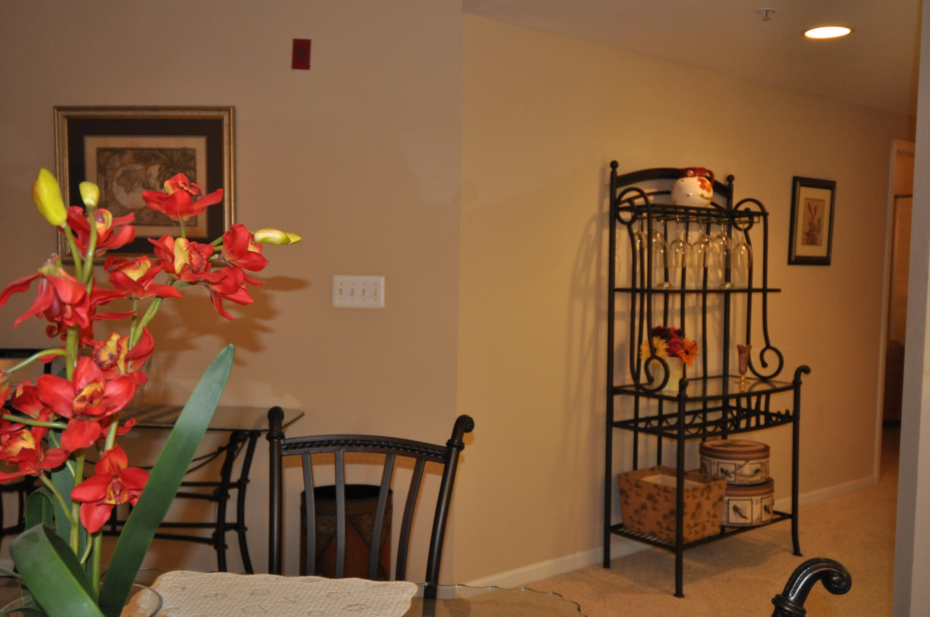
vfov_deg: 36.8
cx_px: 465
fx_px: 929
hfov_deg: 53.2
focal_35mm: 36
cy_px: 308
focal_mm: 24
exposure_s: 1/60
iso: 800
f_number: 4
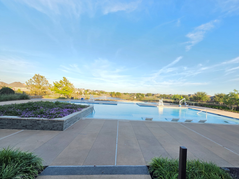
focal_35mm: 14
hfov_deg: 101.9
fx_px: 97
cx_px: 128
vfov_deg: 85.7
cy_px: 89
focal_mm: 2.2
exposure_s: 1/378
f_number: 1.9
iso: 40
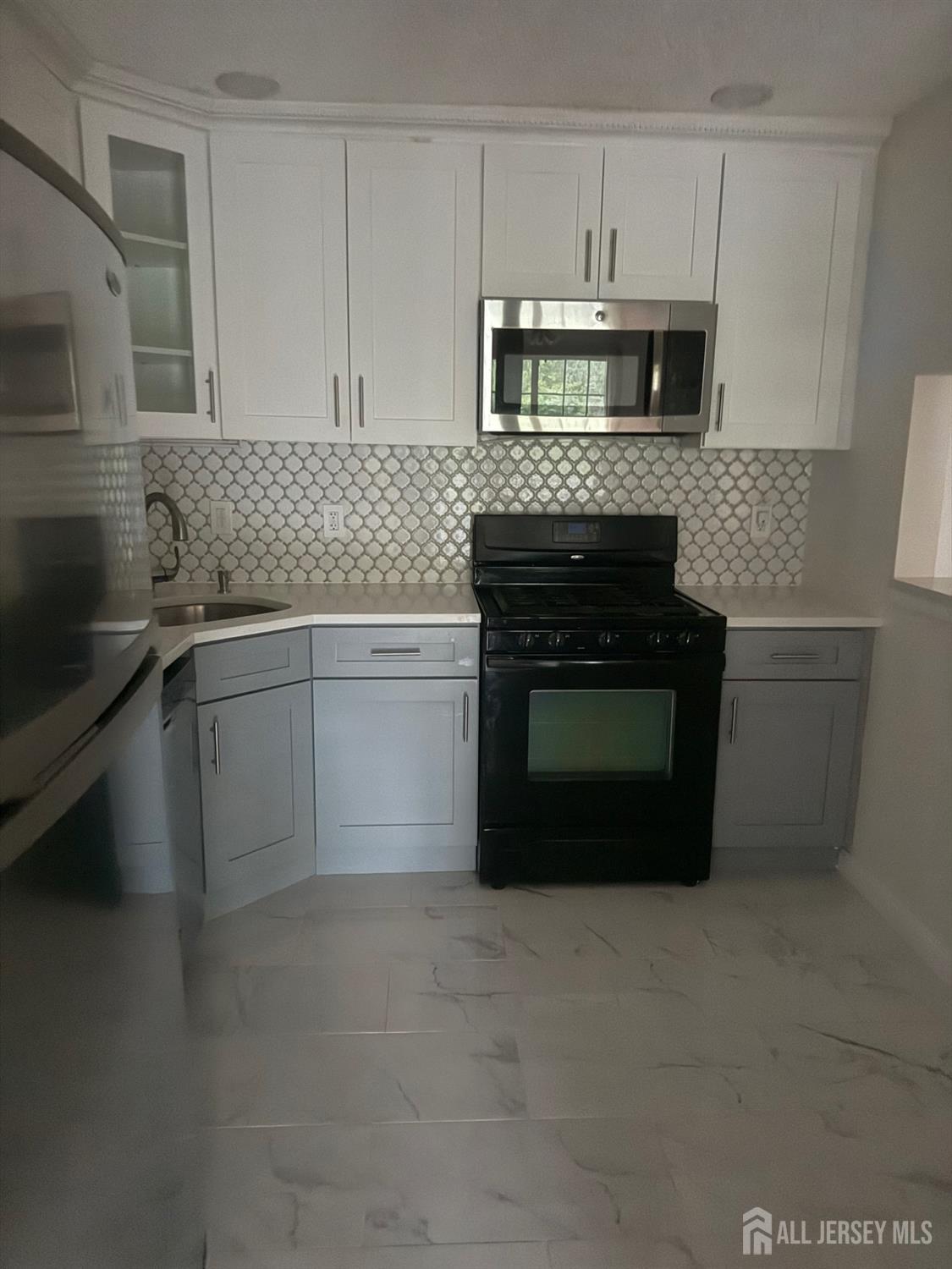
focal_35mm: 24
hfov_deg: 56.8
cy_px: 634
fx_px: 880
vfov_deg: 71.6
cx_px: 476
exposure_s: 1/21
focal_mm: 6.76
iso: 1600
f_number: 1.78
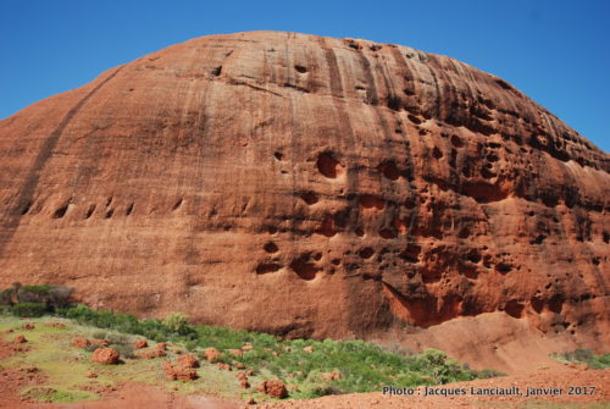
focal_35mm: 30
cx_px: 305
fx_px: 509
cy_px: 204
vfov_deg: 43.7
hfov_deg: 61.9
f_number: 4.5
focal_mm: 20
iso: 100
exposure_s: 1/320
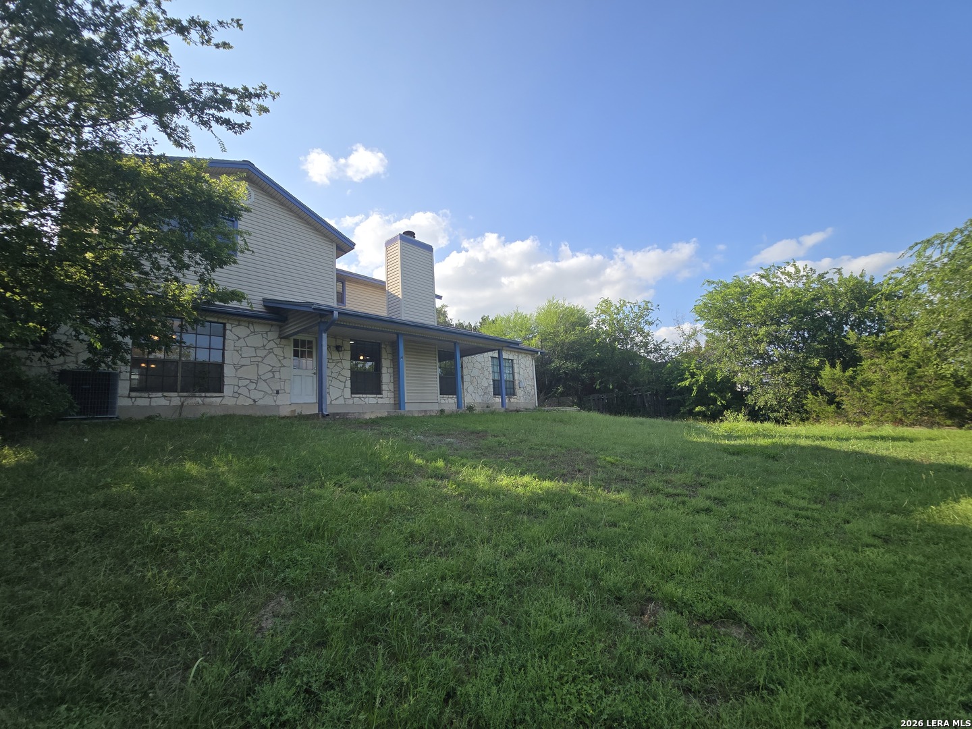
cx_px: 486
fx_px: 365
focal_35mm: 13
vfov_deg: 89.9
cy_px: 364
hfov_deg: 106.2
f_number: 2.2
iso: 50
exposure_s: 1/1546
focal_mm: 2.2
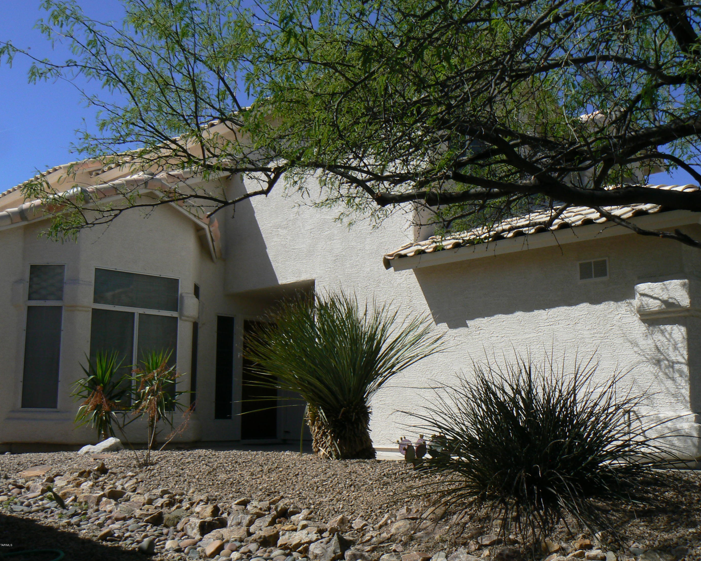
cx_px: 368
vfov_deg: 39.2
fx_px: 788
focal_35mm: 38
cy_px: 278
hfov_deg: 47.9
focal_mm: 6
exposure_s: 1/500
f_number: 8
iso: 80
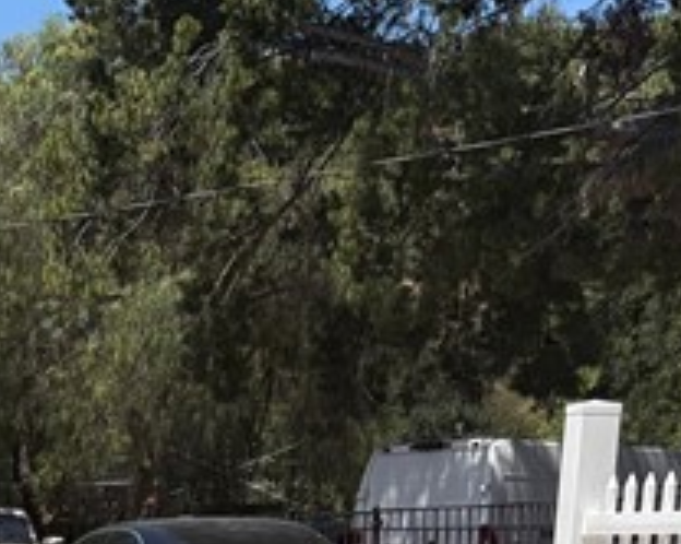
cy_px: 924
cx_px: -743
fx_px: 2517
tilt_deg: -8.2
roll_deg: +0.0
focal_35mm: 125
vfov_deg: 11.6
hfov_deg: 13.1
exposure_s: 1/4329
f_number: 1.6
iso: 50
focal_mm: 5.96
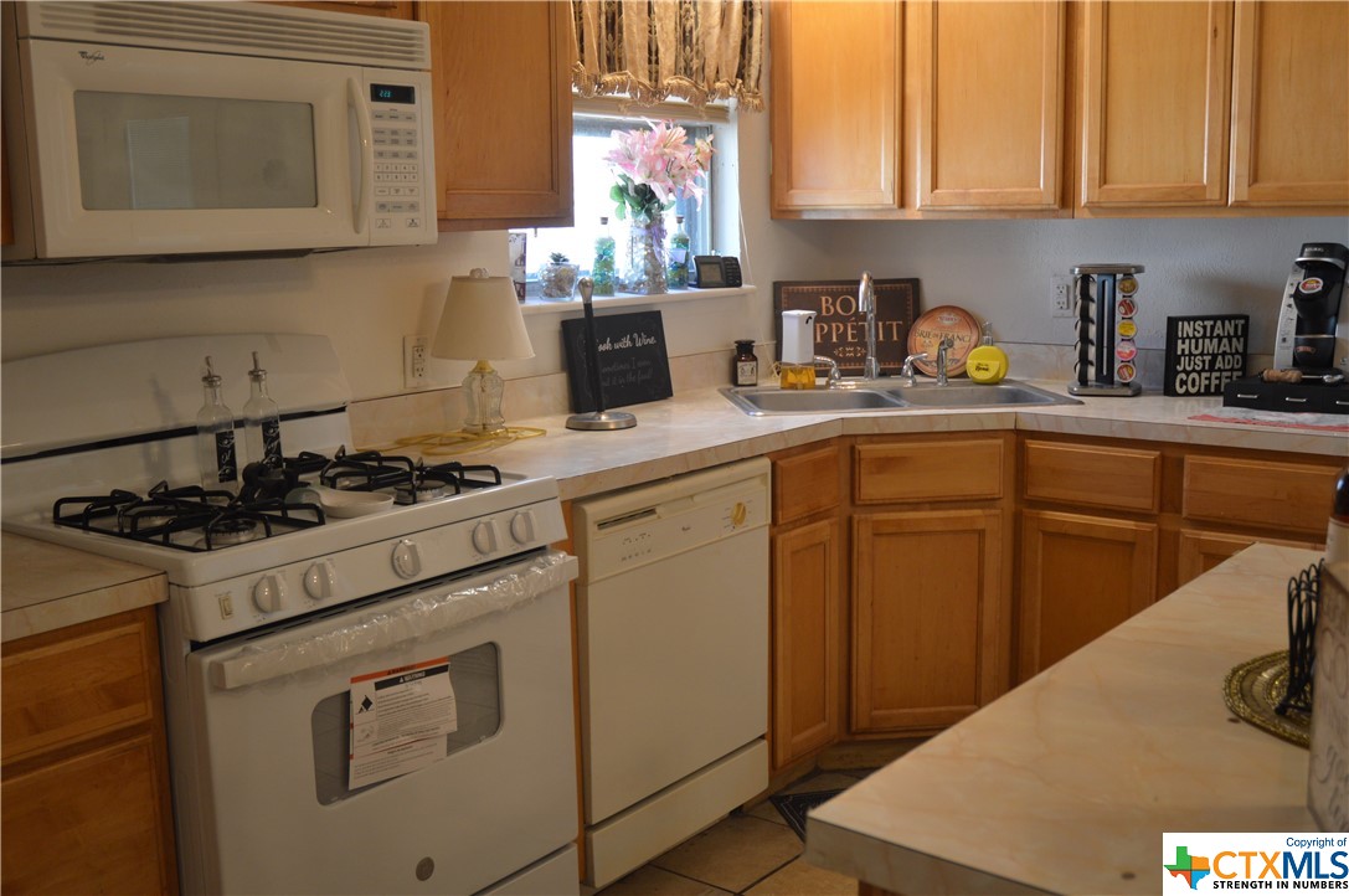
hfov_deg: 51.3
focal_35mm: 38
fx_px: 1404
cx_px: 674
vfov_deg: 35.4
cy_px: 448
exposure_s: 1/50
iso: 400
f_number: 3.8
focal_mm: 25
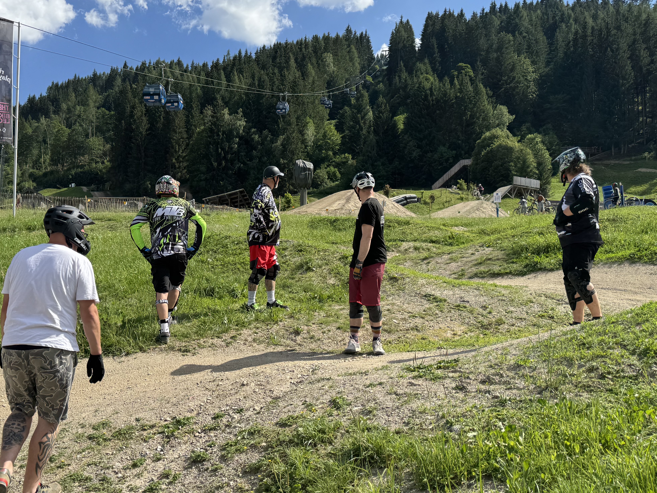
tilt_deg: +7.8
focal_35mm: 35
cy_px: 260
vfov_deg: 40.7
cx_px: 277
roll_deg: -0.3
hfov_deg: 52.4
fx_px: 664
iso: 80
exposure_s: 1/3597
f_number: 1.78
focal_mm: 6.76
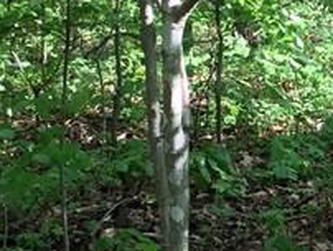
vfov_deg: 10.1
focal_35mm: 147
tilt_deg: -14.4
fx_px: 1416
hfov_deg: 13.2
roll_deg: -0.9
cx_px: 368
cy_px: 61
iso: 50
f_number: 2.2
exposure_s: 1/120
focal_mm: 4.15
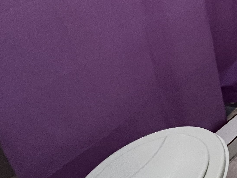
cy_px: -23
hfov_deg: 29.1
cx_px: 333
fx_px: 329
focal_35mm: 48
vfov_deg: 27.4
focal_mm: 1.57
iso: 320
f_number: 1.8
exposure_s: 1/60
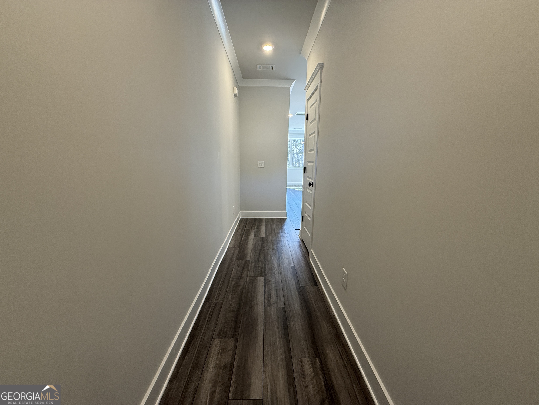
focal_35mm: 14
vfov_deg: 85.7
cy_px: 202
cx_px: 270
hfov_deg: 102.1
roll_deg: -1.0
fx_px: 218
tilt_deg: -11.3
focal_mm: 2.22
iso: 320
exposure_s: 1/120
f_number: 2.2
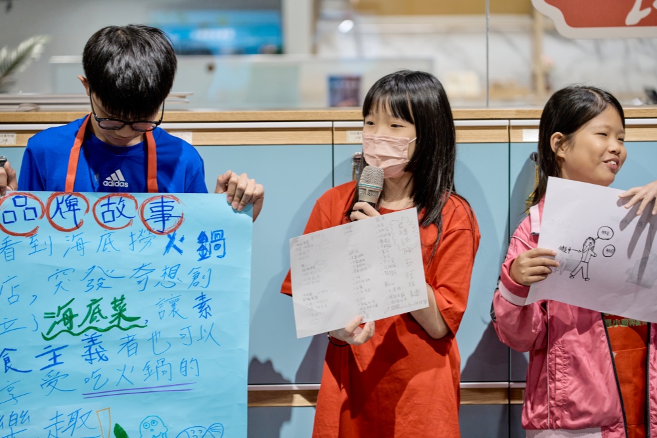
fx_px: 1825
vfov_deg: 13.7
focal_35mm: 100
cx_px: 328
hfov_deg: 20.4
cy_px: 219
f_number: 2.8
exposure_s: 1/200
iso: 1000
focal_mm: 100
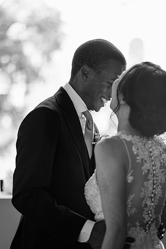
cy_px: 124
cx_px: 83
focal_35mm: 85
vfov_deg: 23.9
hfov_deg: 16.1
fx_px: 588
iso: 64
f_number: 1.8
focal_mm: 85
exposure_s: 1/125
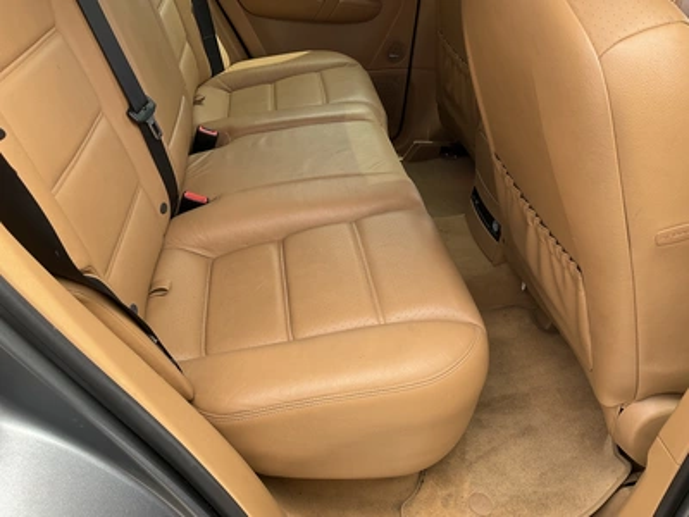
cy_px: 258
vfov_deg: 48.2
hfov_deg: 61.7
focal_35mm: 29
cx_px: 344
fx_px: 577
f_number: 1.8
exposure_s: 1/180
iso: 20
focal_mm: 3
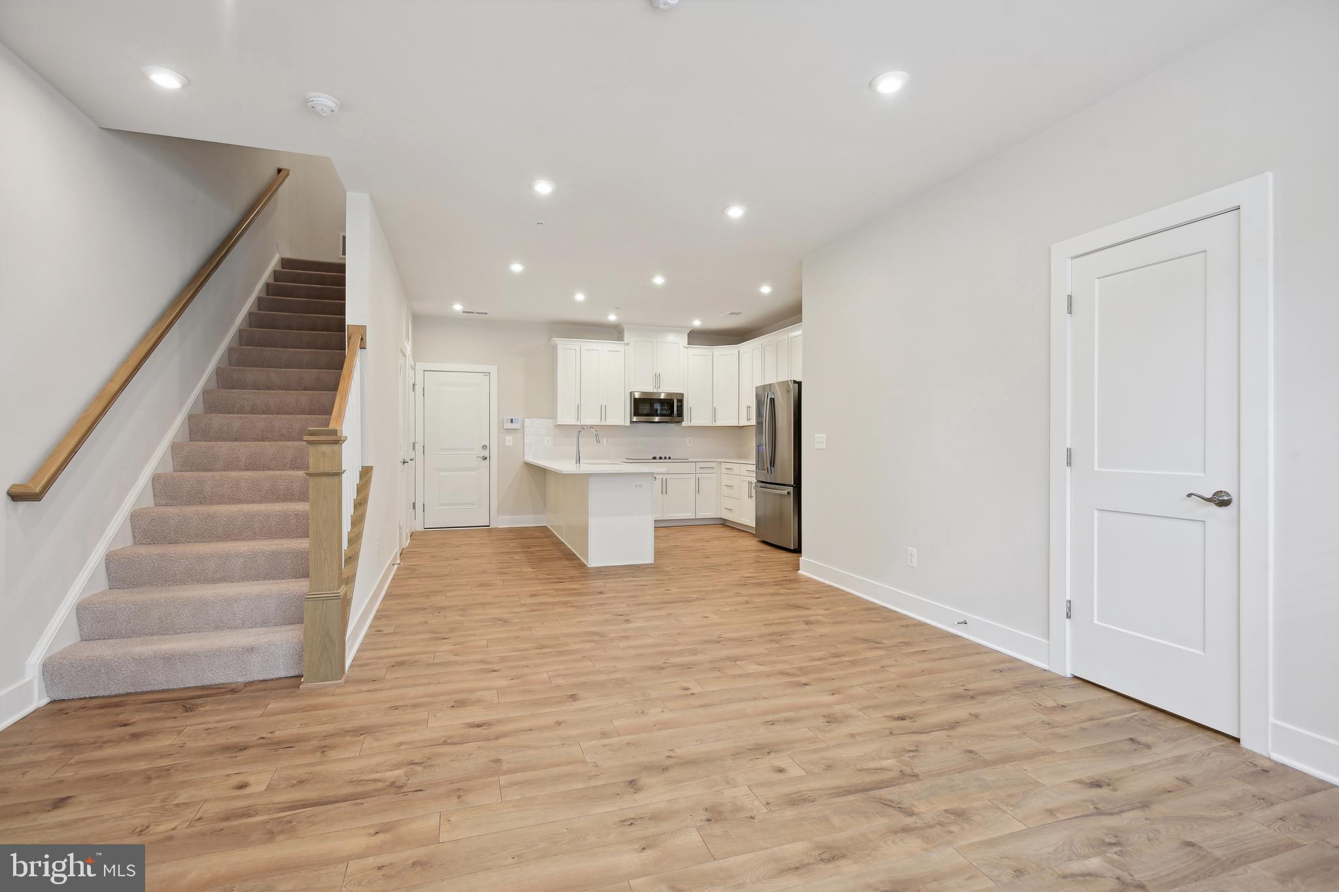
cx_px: 670
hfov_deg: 93.3
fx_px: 632
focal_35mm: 17
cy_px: 446
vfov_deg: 70.4
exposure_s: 1/15
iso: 200
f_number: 8
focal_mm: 17
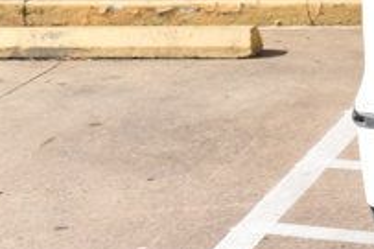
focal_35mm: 190
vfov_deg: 7.0
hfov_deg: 9.8
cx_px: 855
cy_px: -216
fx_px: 1967
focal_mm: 25
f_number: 8
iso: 200
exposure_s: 1/640
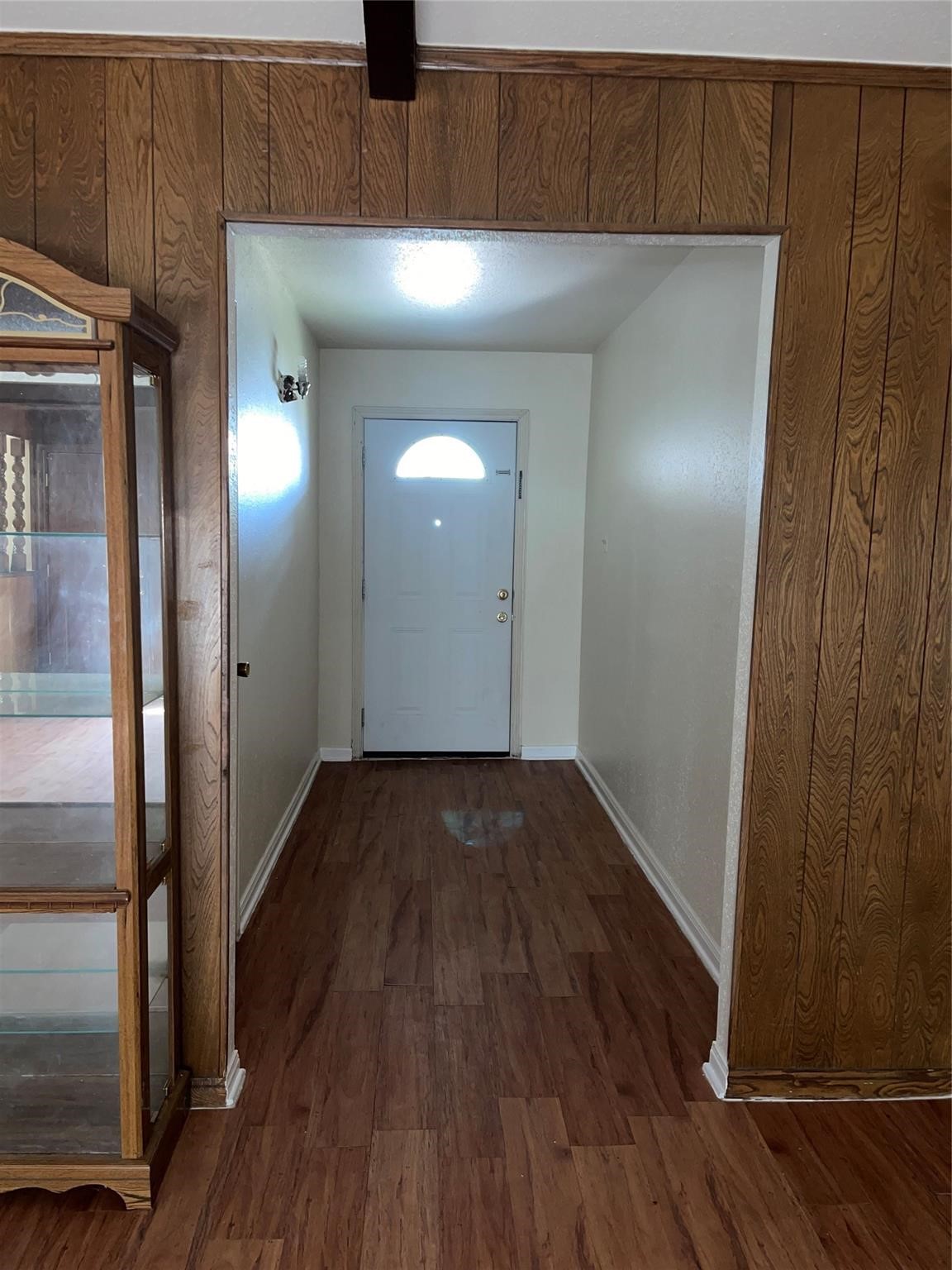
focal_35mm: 26
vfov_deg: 67.3
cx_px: 476
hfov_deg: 53.1
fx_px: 953
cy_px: 635
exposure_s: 1/8
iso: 100
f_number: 1.6
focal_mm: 5.1
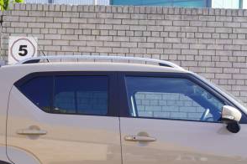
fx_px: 604
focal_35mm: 88
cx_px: 160
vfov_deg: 15.4
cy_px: 137
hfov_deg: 23.0
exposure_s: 1/125
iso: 100
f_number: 4.5
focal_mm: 27
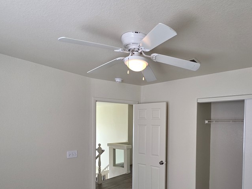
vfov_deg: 61.4
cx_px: 164
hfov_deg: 76.9
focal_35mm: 21
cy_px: 130
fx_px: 153
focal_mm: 2.2
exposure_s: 1/120
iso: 80
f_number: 1.9
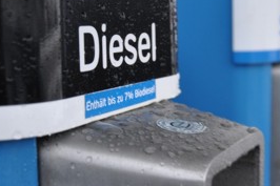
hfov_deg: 25.5
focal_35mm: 79
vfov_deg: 17.3
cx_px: 197
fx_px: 614
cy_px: 91
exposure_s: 1/15
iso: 450
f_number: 4
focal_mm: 28
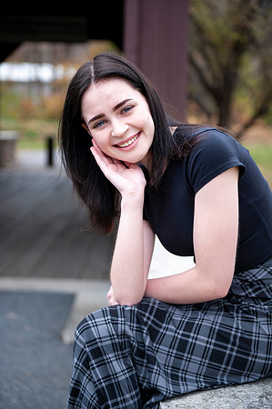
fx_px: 795
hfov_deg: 19.4
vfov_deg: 28.9
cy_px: 204
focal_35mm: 70
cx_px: 136
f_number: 2.8
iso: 100
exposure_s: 1/400
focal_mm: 70
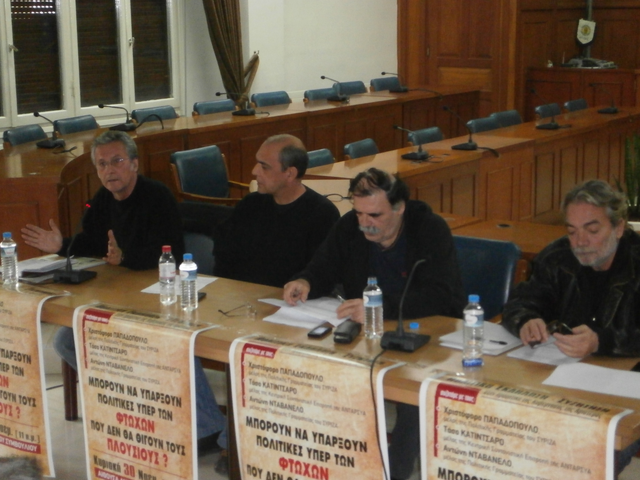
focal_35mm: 61
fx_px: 1128
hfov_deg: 31.7
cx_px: 324
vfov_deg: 24.0
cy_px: 240
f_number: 3.9
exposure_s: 1/50
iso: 800
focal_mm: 10.7
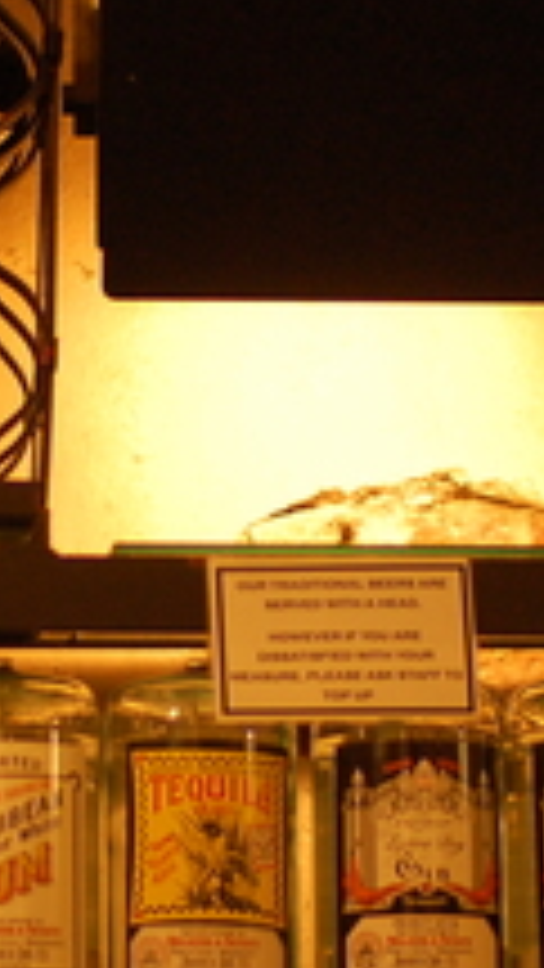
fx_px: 3717
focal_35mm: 145
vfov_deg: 14.8
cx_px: 63
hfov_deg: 8.3
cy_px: 585
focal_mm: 30
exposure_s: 1/50
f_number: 1.4
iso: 400
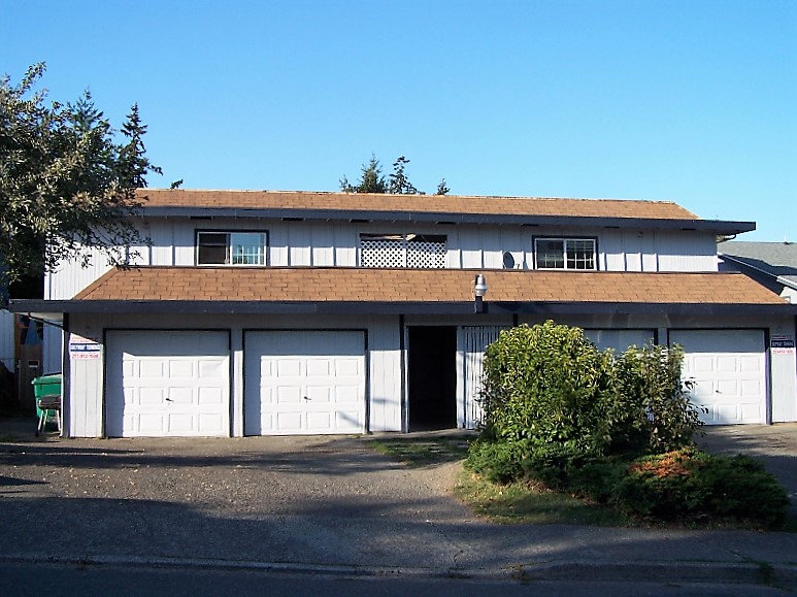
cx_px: 398
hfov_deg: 49.0
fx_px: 875
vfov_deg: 37.7
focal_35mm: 38
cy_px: 298
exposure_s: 1/500
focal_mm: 6.3
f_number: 4
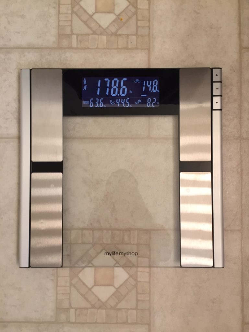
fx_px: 278
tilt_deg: -86.5
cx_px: 124
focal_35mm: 29
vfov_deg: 61.7
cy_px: 166
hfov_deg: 48.2
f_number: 2.2
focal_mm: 4.15
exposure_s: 1/30
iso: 64
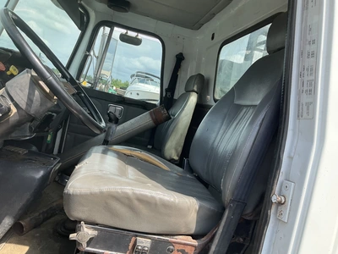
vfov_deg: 48.2
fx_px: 283
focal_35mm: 29
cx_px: 169
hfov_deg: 61.7
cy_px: 127
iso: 25
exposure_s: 1/606
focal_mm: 3
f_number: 1.8
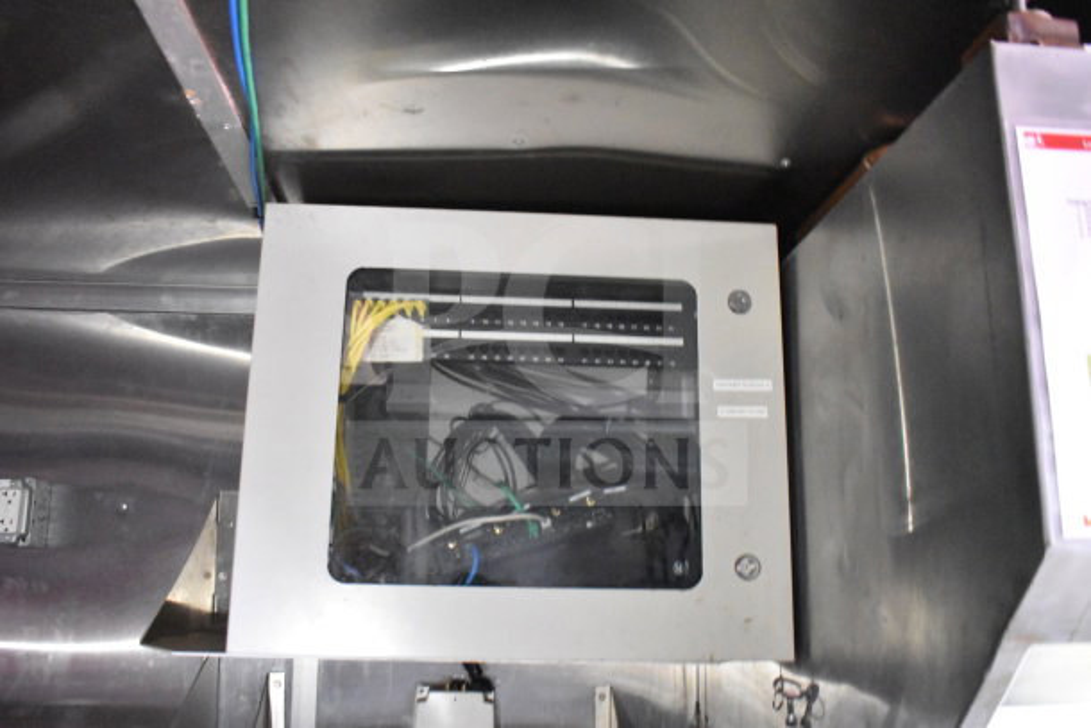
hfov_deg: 61.9
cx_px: 546
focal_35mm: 30
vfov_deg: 43.6
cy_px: 364
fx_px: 909
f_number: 3.8
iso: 11400
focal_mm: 20
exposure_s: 1/30
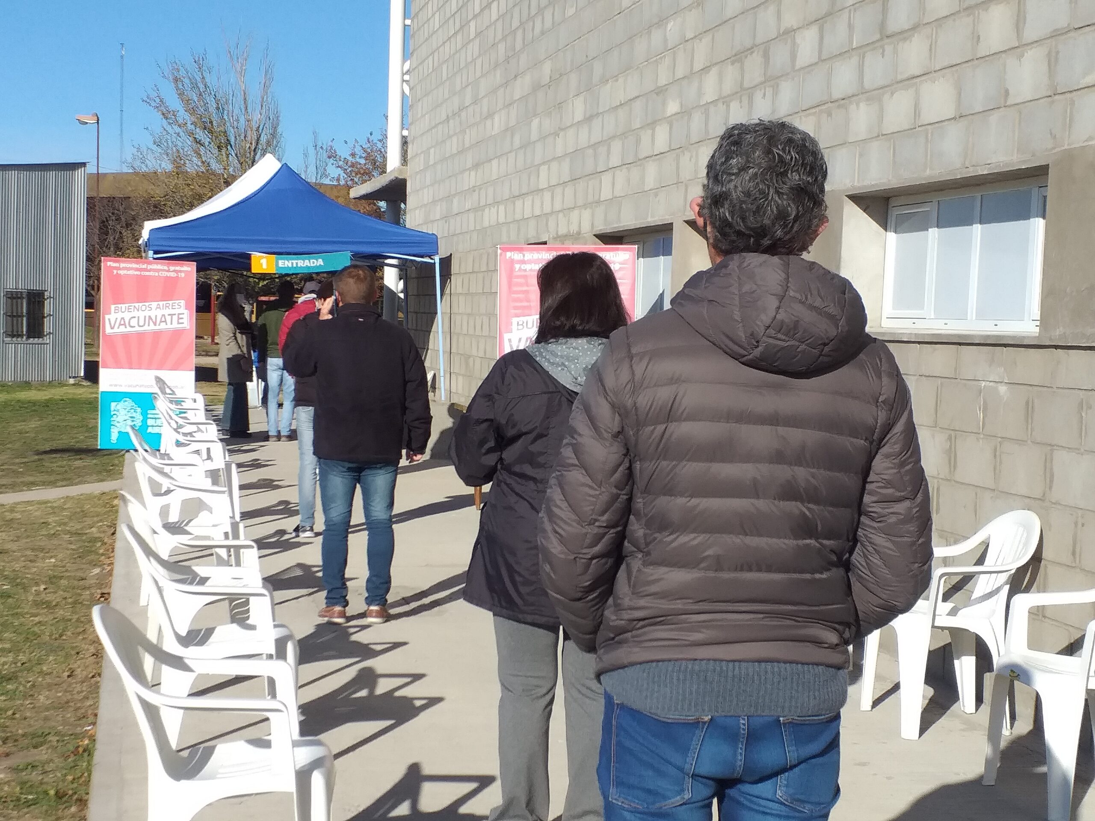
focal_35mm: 26
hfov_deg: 67.3
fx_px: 822
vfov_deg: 53.1
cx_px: 548
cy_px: 410
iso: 40
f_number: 1.9
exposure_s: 1/1922
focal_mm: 3.6
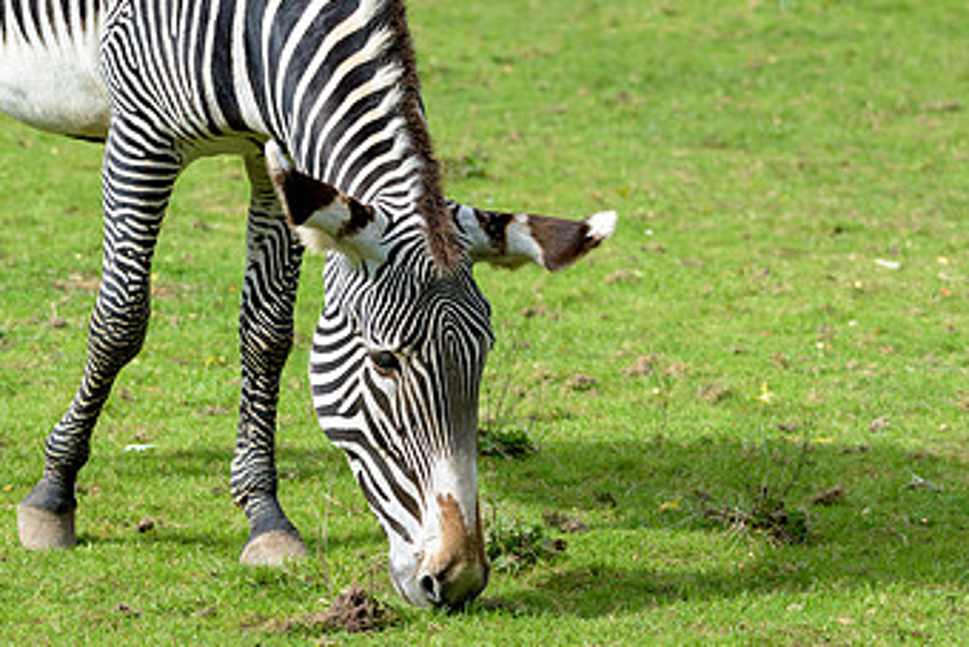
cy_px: 285
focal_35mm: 241
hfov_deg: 8.5
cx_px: 320
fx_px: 6489
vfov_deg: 5.7
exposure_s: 1/1250
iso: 400
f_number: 4.8
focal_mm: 120
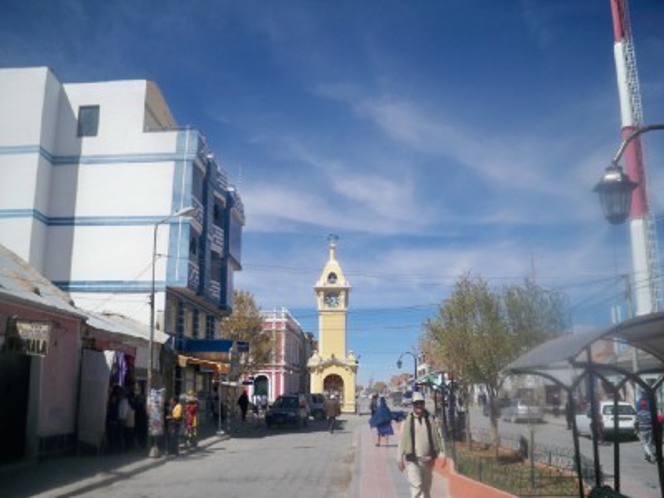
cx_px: 332
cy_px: 249
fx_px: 671
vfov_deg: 40.7
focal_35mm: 35
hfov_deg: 52.6
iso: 80
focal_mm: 6.3
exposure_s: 1/800
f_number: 4.7
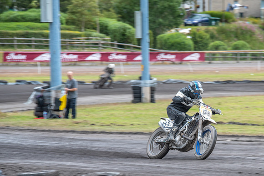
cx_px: 200
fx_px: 2266
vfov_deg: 4.5
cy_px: 127
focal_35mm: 309
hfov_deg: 6.7
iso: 160
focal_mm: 200
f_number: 6.3
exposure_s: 1/250
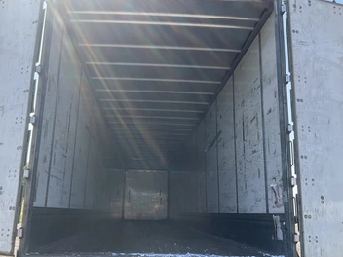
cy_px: 142
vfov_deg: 42.9
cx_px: 156
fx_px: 327
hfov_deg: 55.3
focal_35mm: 33
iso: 25
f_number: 1.8
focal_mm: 3
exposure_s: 1/534
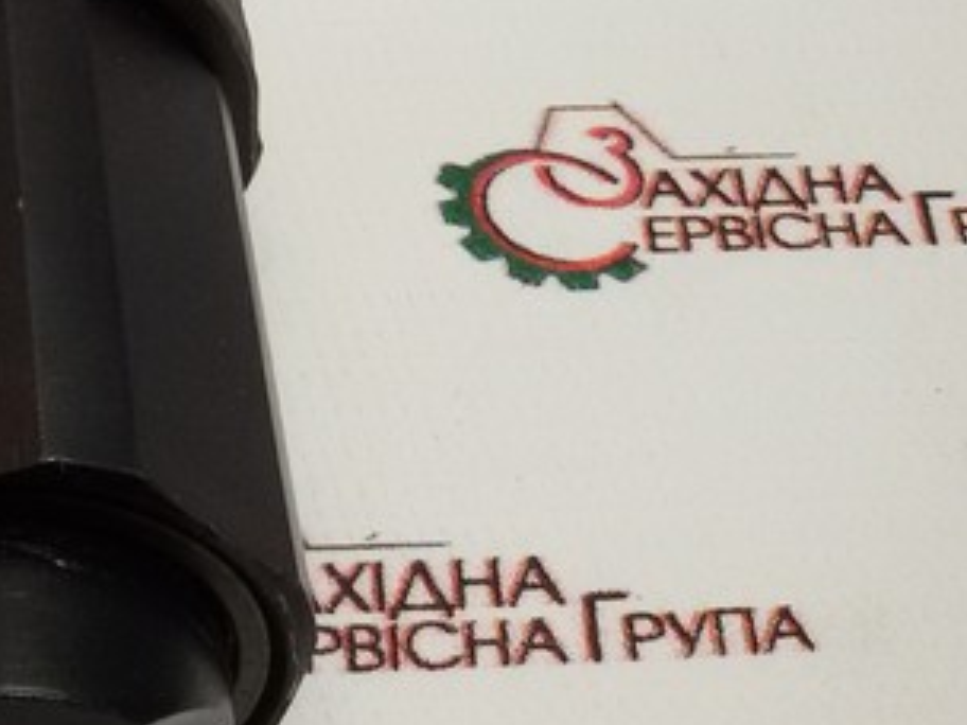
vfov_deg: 14.1
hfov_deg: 17.8
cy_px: -153
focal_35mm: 102
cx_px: -363
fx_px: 2849
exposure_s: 1/100
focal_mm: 2.93
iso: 64
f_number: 2.4
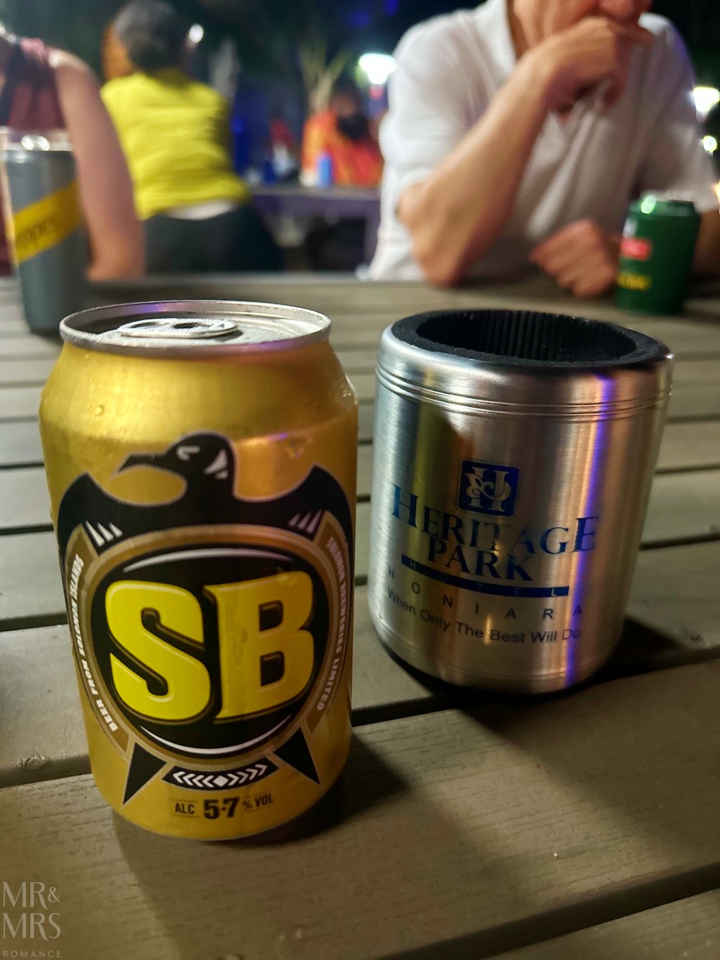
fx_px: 665
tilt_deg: -25.2
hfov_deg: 56.8
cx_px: 360
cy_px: 480
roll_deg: -3.0
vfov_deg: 71.6
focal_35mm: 24
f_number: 1.78
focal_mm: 6.86
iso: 1250
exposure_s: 1/30
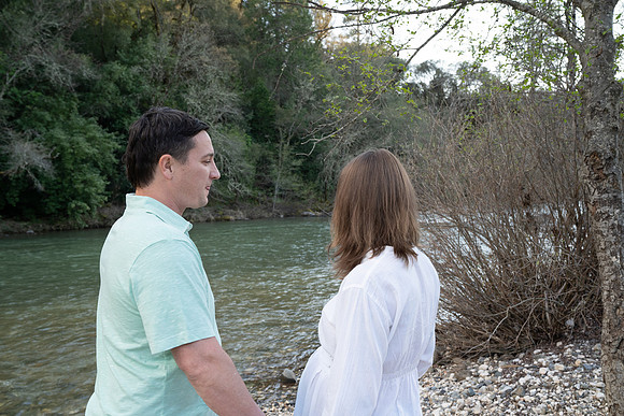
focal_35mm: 33
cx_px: 312
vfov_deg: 40.0
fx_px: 572
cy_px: 208
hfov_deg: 57.2
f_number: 6.3
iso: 500
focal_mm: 33
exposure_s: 1/125
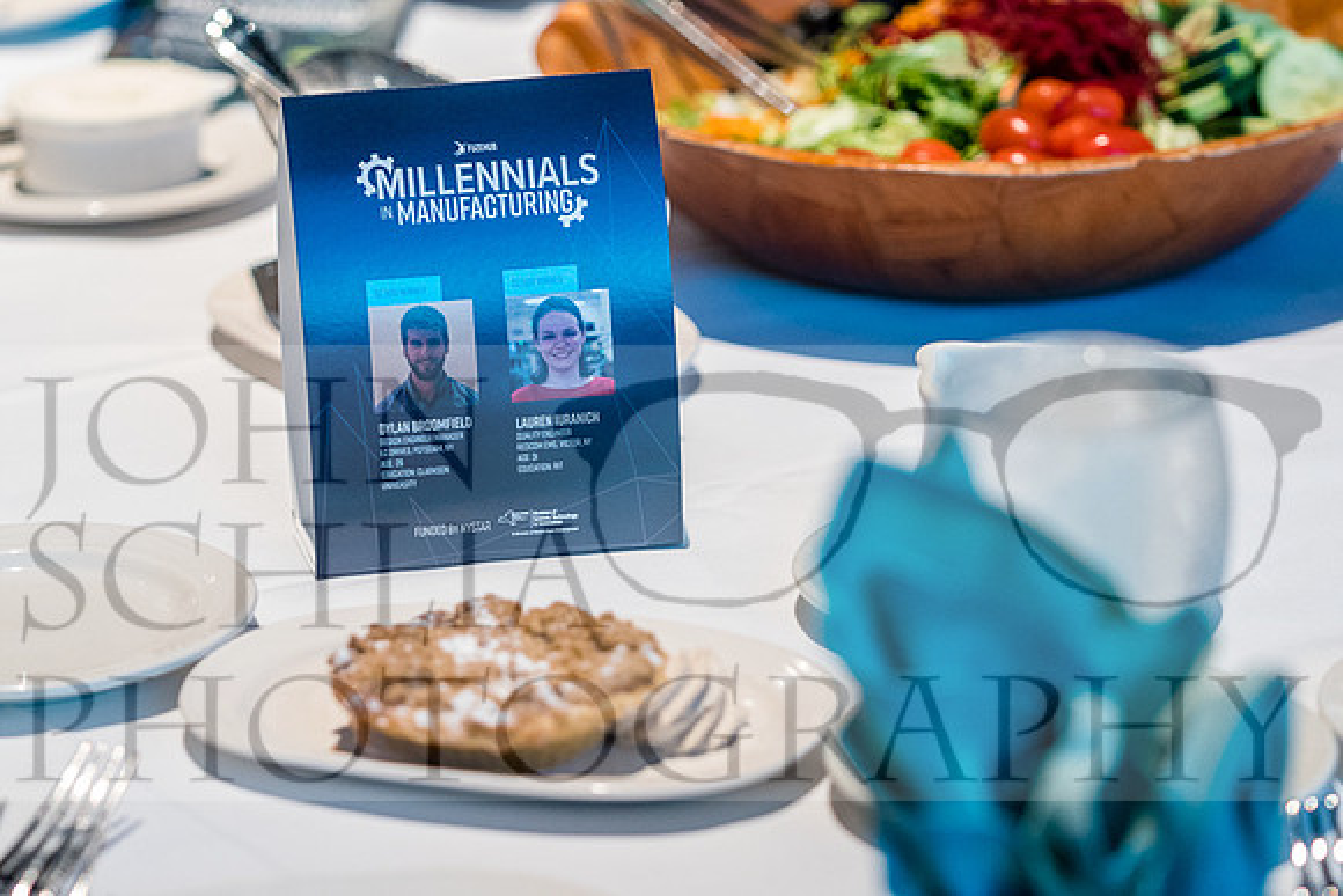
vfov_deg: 9.2
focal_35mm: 150
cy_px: 448
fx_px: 5597
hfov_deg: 13.7
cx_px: 672
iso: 3200
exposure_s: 1/60
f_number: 2.8
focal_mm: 100
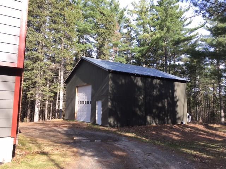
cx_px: 113
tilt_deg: +6.0
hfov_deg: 61.7
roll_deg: -0.5
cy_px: 84
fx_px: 189
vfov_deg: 48.2
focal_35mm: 29
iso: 25
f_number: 2.2
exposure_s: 1/259
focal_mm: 4.15
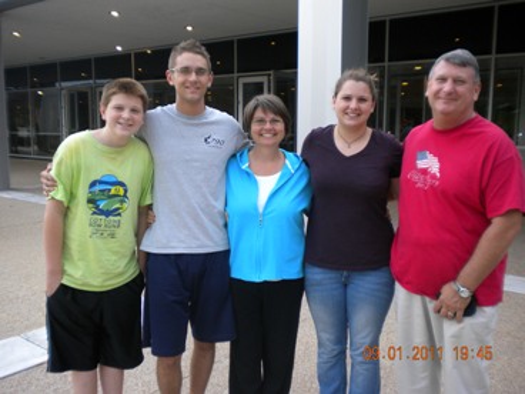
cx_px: 262
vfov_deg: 40.7
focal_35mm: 35
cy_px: 197
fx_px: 531
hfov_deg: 52.6
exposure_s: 1/62
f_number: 3.1
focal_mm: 6.3
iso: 148
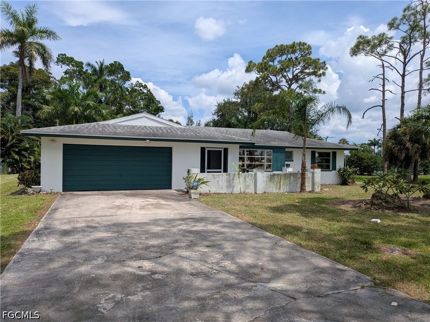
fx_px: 298
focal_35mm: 24
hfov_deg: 71.6
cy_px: 161
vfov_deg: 56.8
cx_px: 215
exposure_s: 1/2809
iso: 34
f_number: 1.7
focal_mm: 4.53
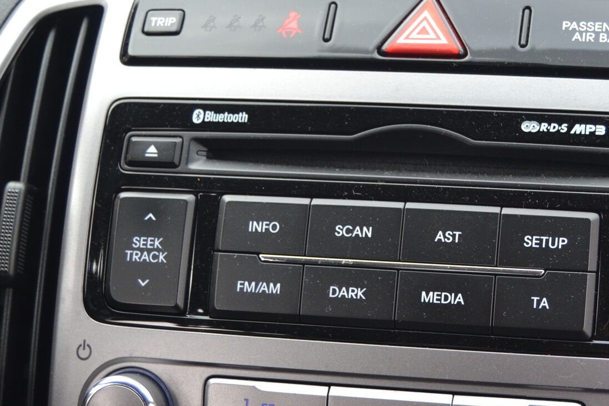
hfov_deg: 22.1
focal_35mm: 92
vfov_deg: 14.9
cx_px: 422
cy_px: 230
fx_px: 1554
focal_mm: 35
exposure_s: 1/100
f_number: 5
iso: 400
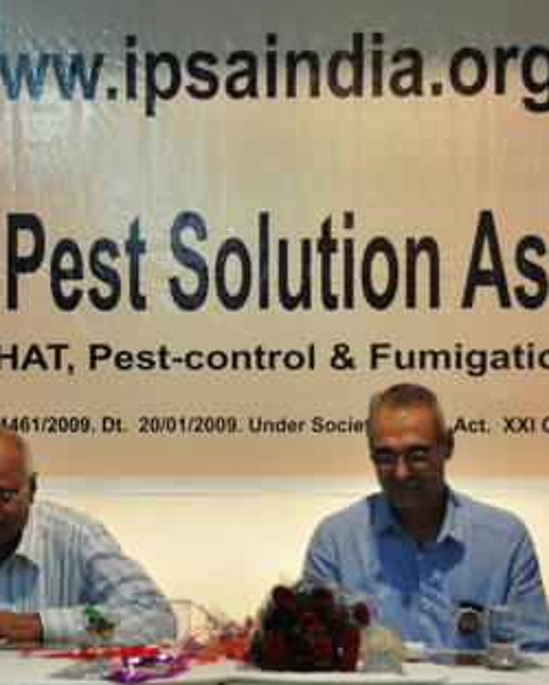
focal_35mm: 119
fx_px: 2415
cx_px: 217
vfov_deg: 16.1
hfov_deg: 13.0
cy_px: 366
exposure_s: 1/80
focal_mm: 44
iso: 800
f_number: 4.5
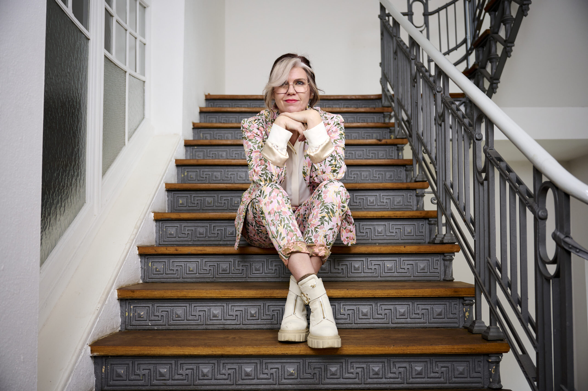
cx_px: 294
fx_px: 547
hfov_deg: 56.5
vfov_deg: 39.4
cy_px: 196
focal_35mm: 34
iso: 320
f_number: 2.8
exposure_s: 1/100
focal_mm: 33.5
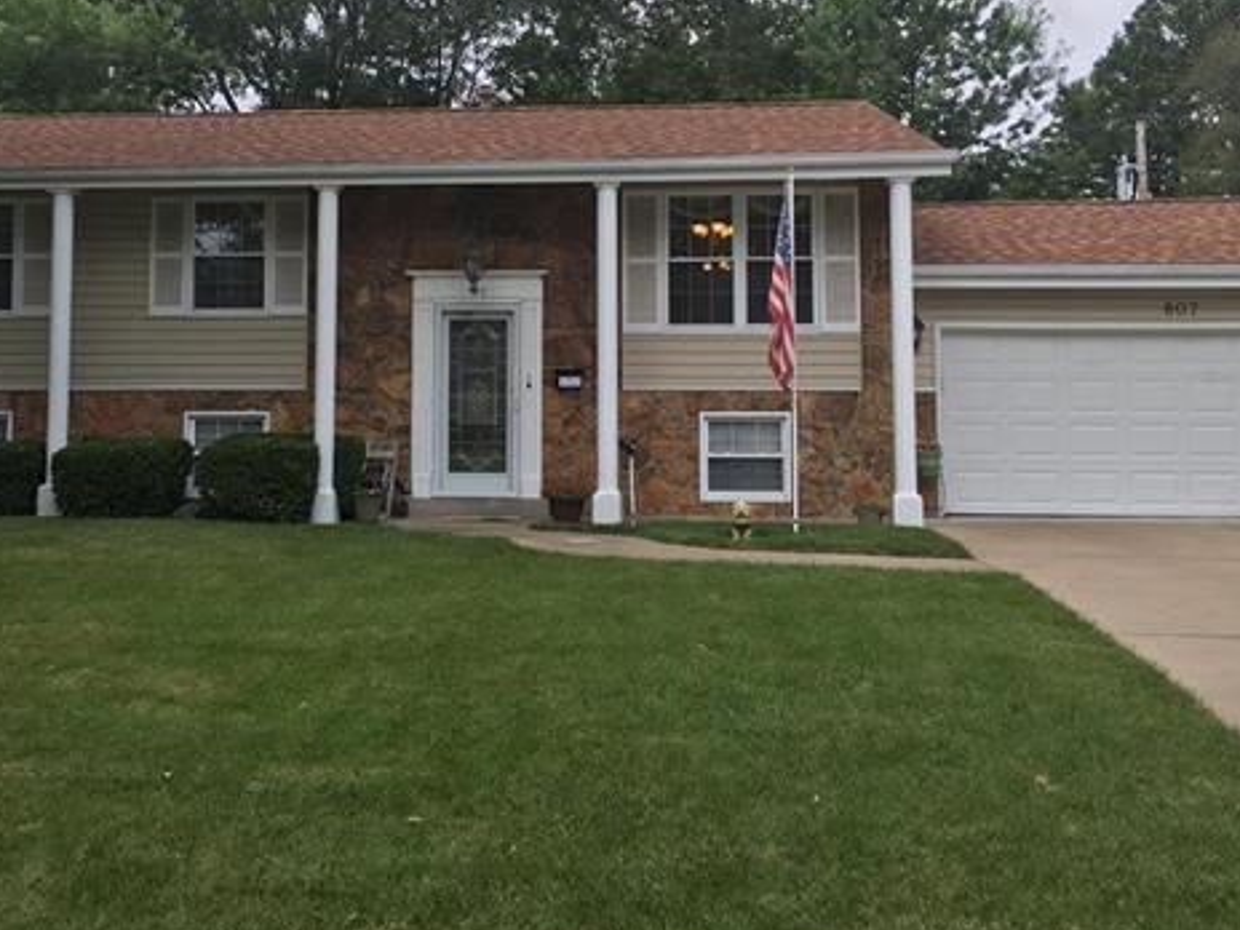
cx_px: 494
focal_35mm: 40
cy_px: 366
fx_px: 1433
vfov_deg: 35.8
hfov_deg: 46.5
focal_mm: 4.15
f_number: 2.2
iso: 25
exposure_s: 1/705
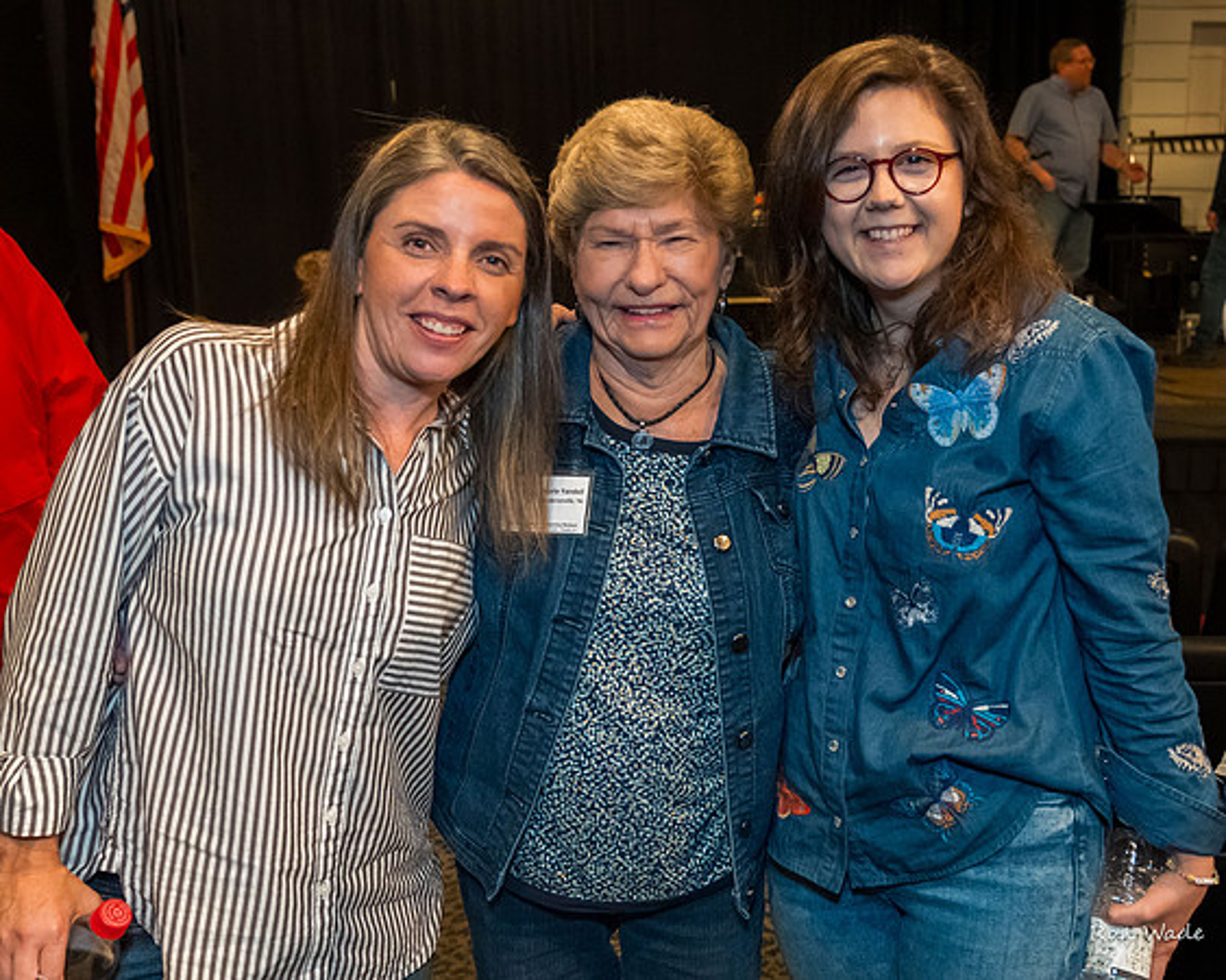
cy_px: 496
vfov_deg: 35.9
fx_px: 1512
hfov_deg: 43.7
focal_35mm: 42
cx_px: 774
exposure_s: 1/160
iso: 6400
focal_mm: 28
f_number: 3.5
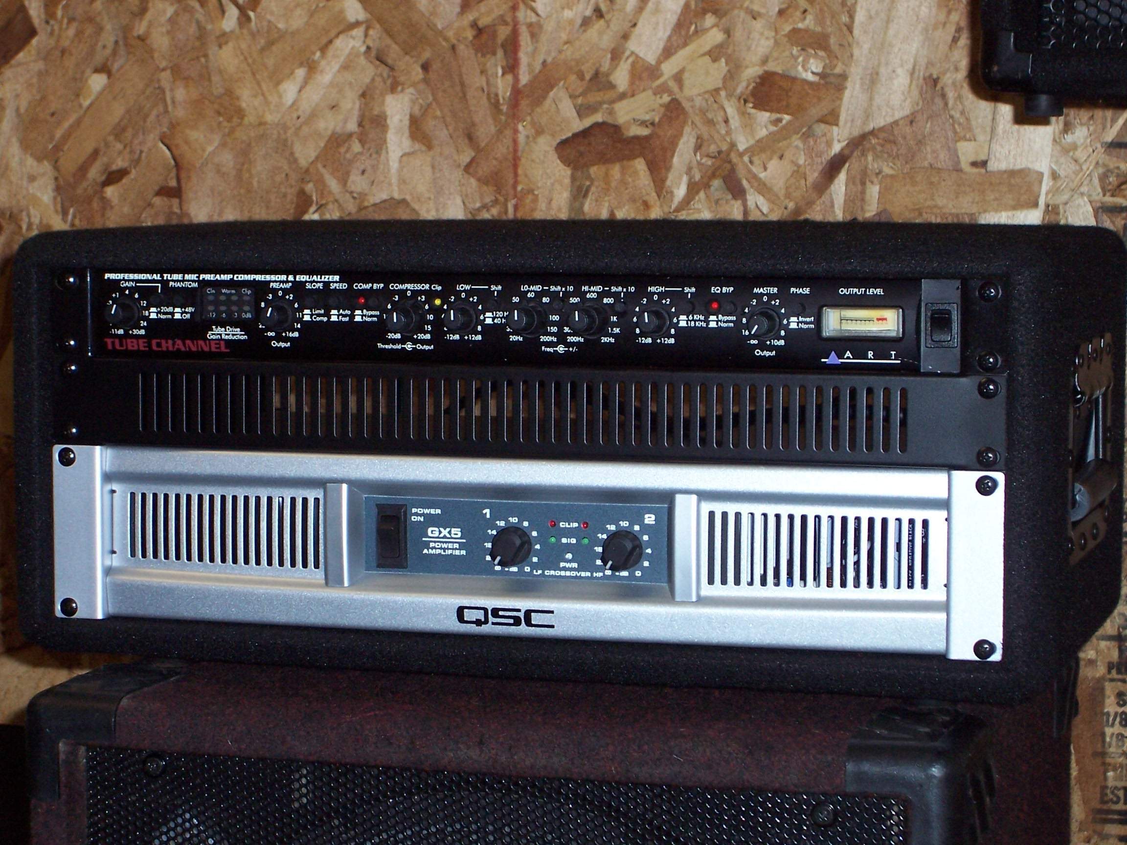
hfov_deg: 19.3
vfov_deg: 14.5
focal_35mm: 102
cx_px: 564
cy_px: 422
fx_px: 3321
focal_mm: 16.8
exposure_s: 1/90
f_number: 4.6
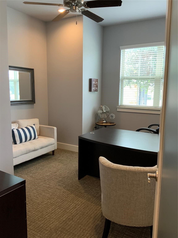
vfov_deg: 61.7
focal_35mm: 29
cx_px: 89
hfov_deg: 48.2
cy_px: 119
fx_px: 199
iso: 125
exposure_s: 1/60
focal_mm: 3
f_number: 1.8
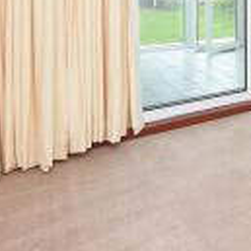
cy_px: -28
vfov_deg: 31.7
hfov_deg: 29.4
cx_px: 323
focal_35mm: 47
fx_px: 386
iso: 250
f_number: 7.1
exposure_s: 1/50
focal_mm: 15
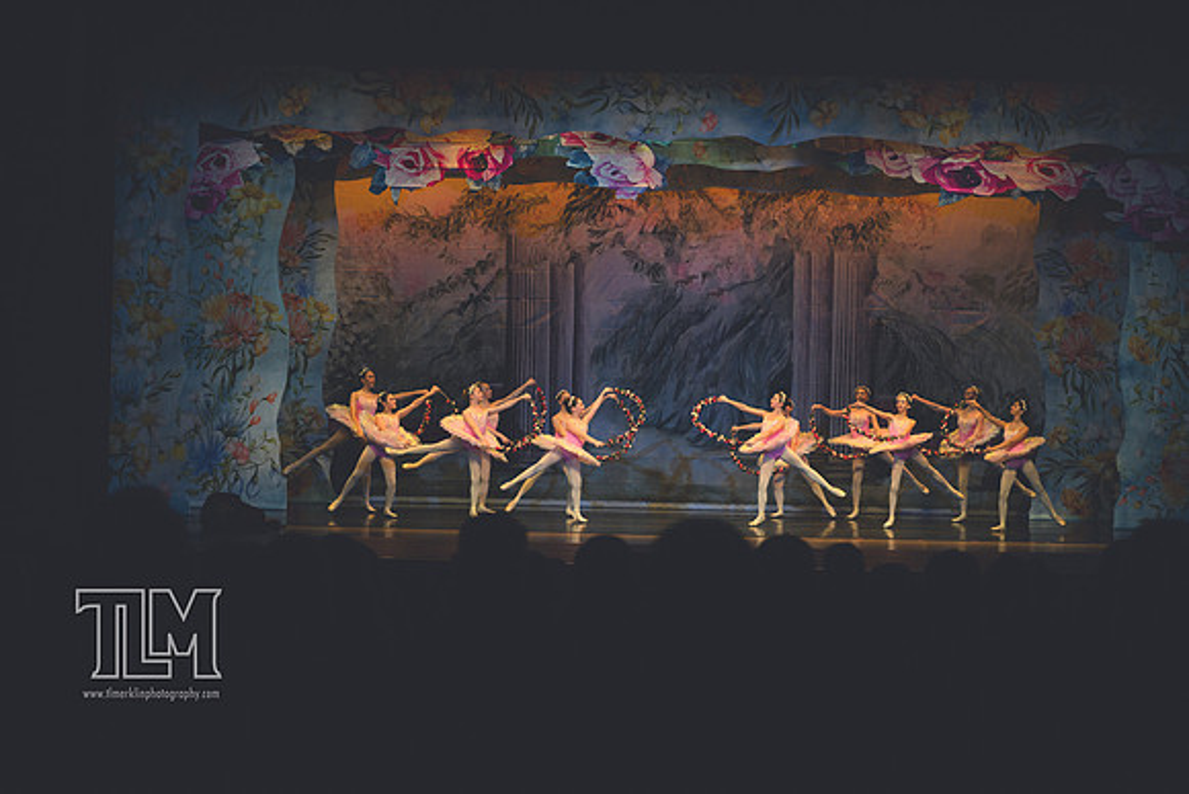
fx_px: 2312
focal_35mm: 70
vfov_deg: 19.5
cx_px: 594
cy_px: 397
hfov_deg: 28.8
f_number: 2.8
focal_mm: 70
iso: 900
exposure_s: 1/500
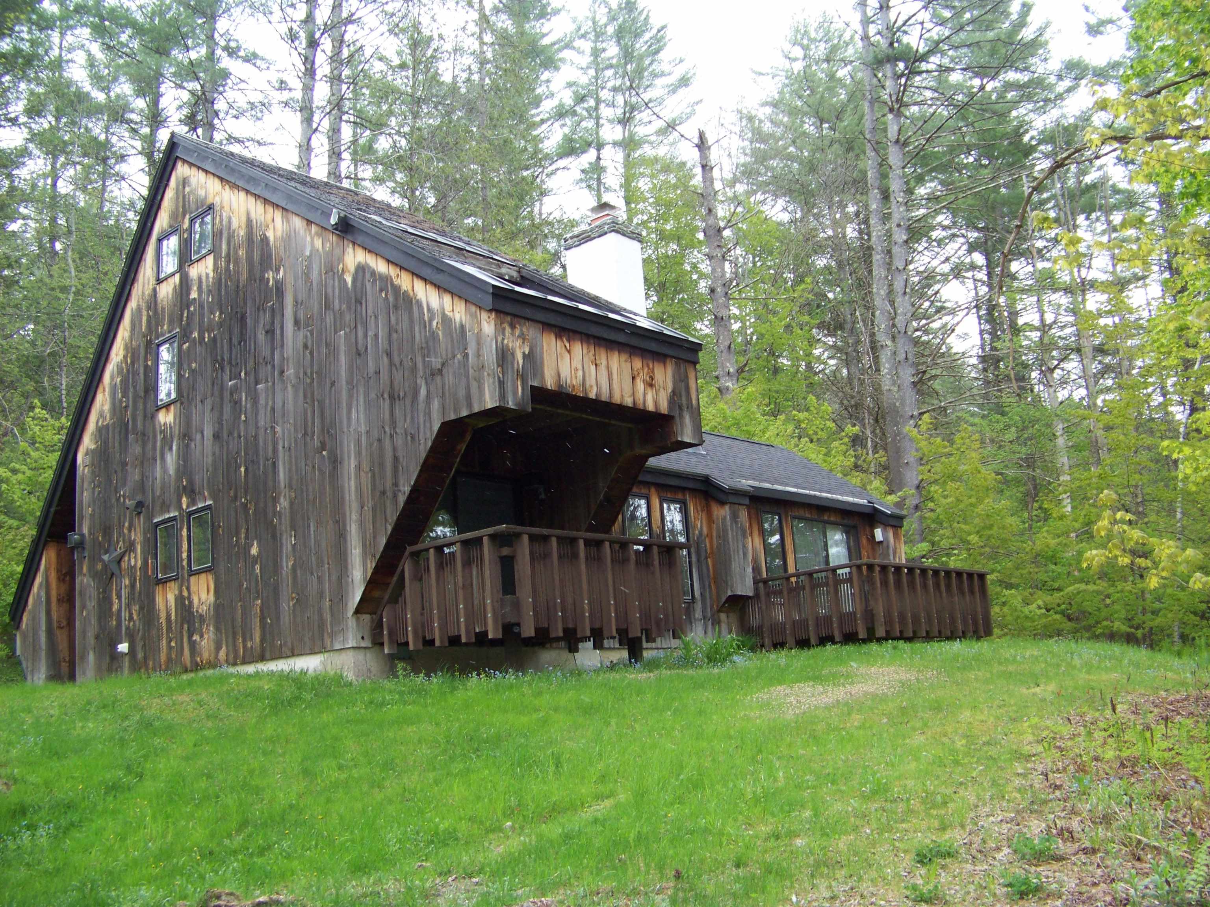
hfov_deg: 51.4
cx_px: 605
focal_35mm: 36
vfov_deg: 39.7
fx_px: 1258
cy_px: 454
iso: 69
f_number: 2.8
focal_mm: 5.85
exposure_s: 1/80
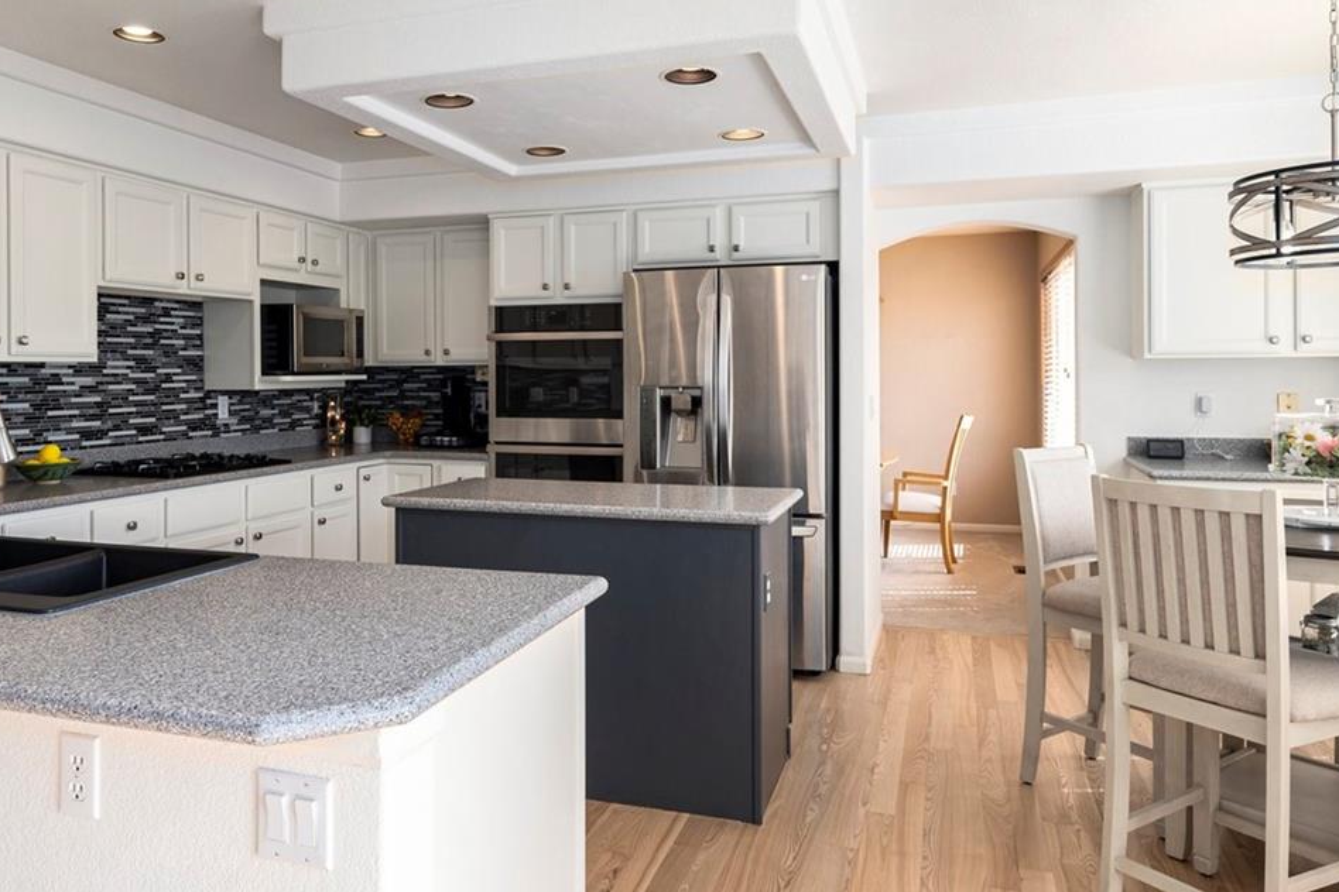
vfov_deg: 47.8
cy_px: 380
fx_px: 1004
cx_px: 588
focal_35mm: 27
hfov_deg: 67.1
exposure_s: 1/200
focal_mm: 16
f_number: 8
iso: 400
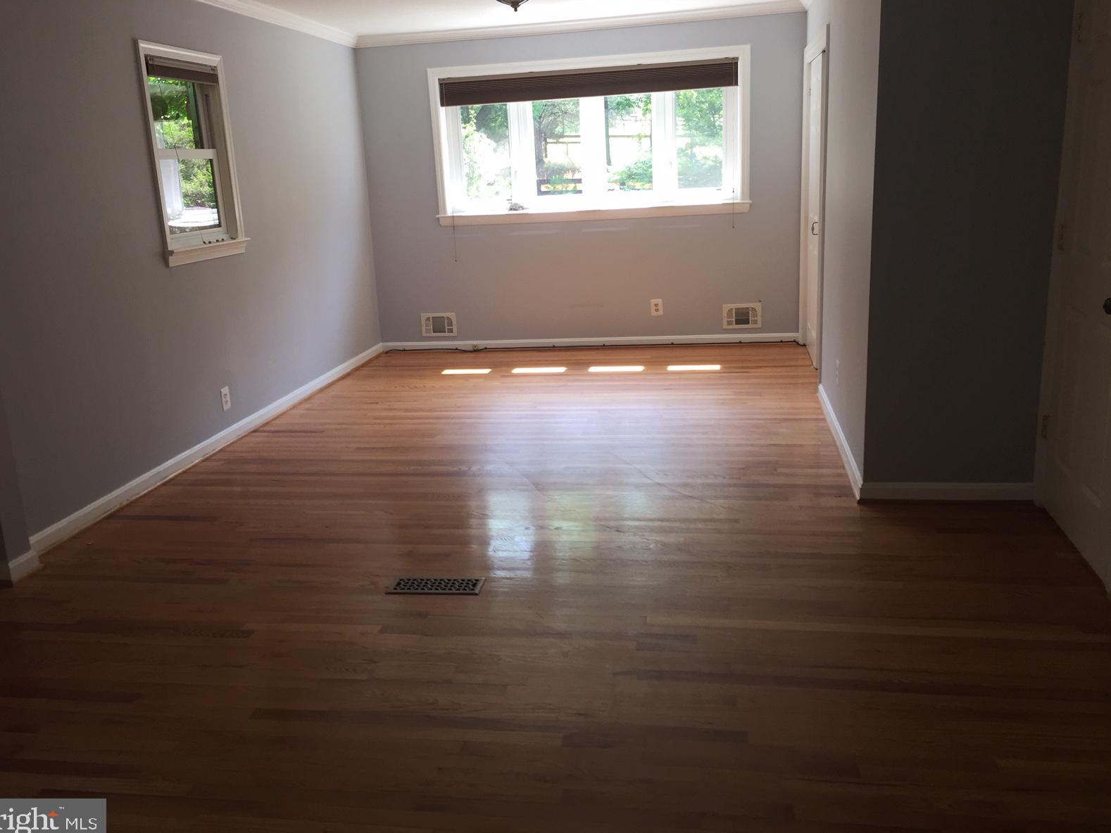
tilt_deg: -14.9
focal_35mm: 30
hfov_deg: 60.0
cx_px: 541
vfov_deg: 46.8
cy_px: 413
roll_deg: +2.2
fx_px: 963
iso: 32
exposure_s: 1/40
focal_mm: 4.15
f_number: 2.2
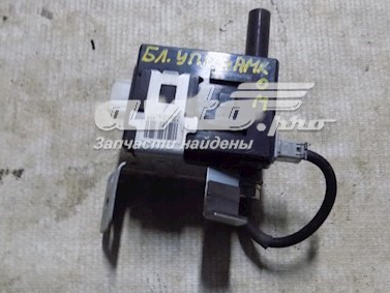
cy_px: 114
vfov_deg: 36.7
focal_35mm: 39
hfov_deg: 47.8
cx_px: 212
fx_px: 440
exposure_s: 1/13
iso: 400
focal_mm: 4
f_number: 3.1
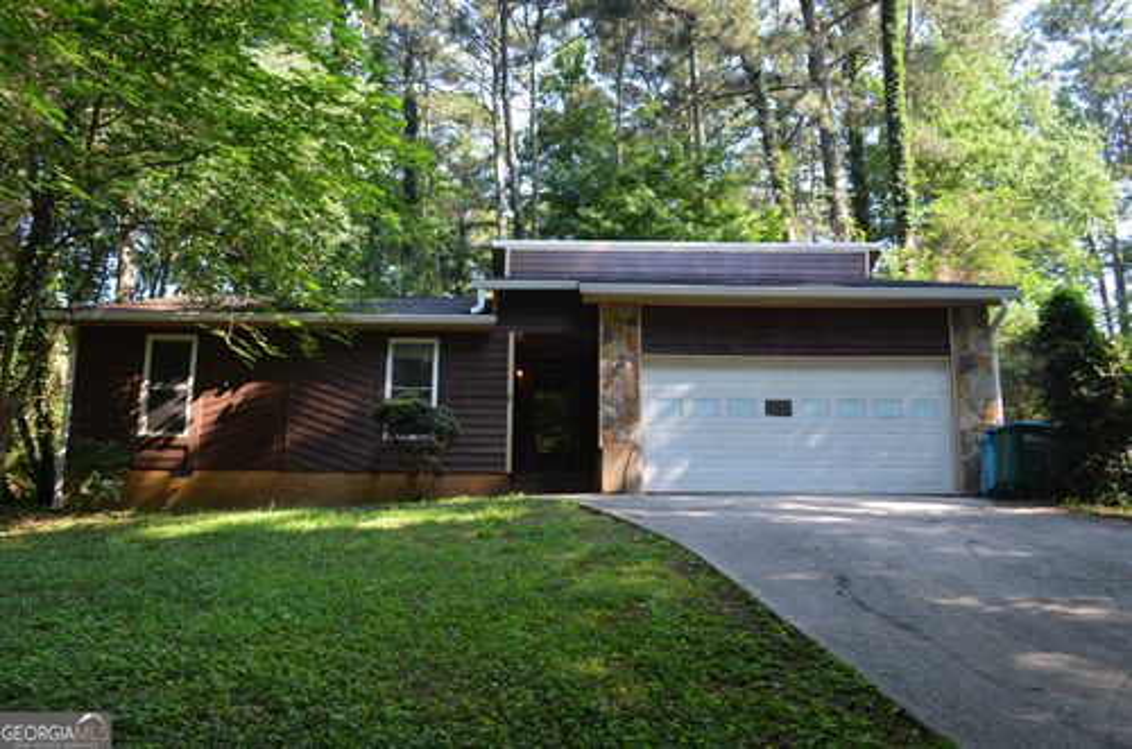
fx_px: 941
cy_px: 374
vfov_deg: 43.4
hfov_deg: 62.0
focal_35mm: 30
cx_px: 566
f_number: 5.6
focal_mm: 20
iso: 280
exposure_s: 1/125
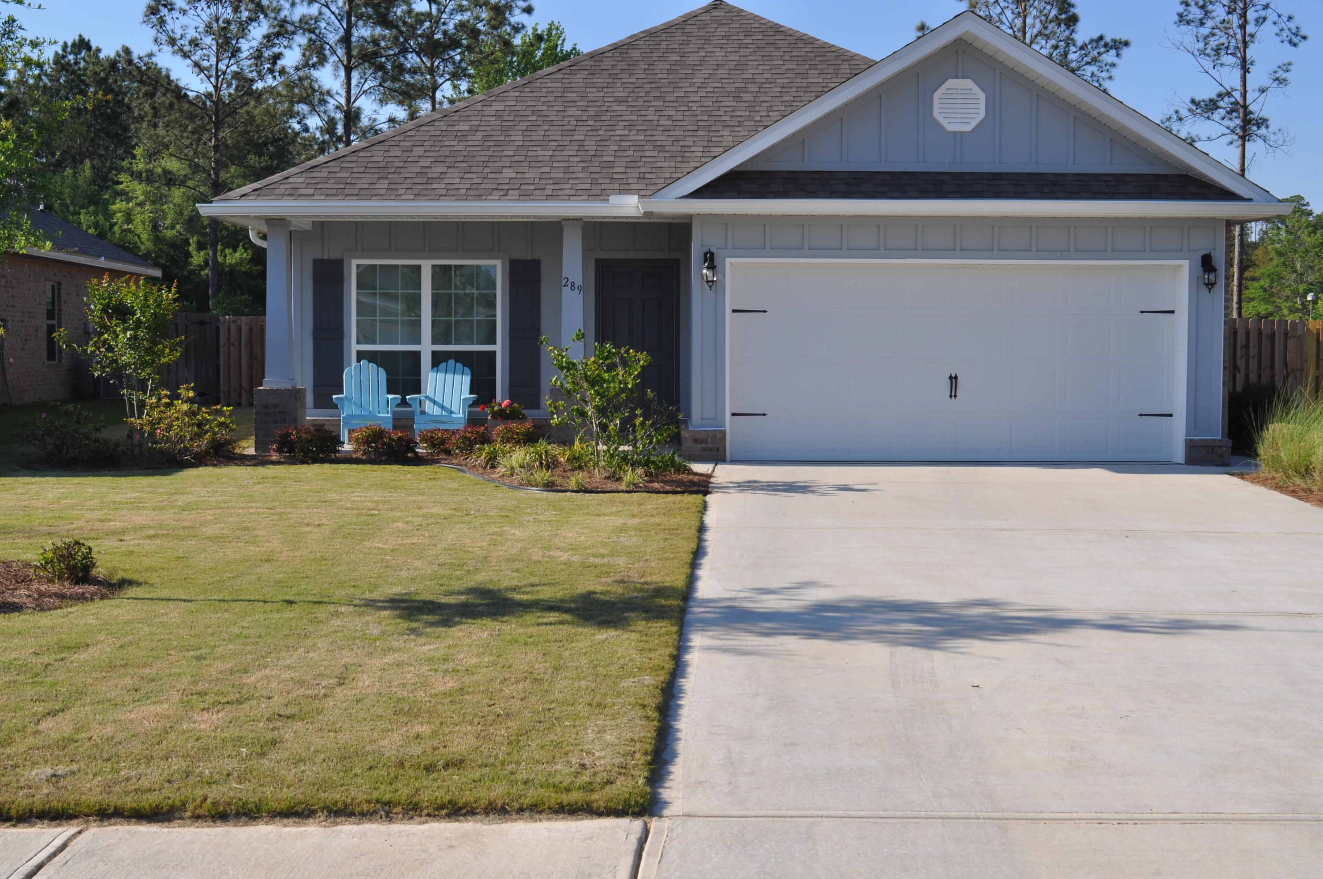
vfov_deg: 28.9
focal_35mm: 46
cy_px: 440
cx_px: 662
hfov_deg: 42.4
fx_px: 1707
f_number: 9
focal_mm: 31
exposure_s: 1/320
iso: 200
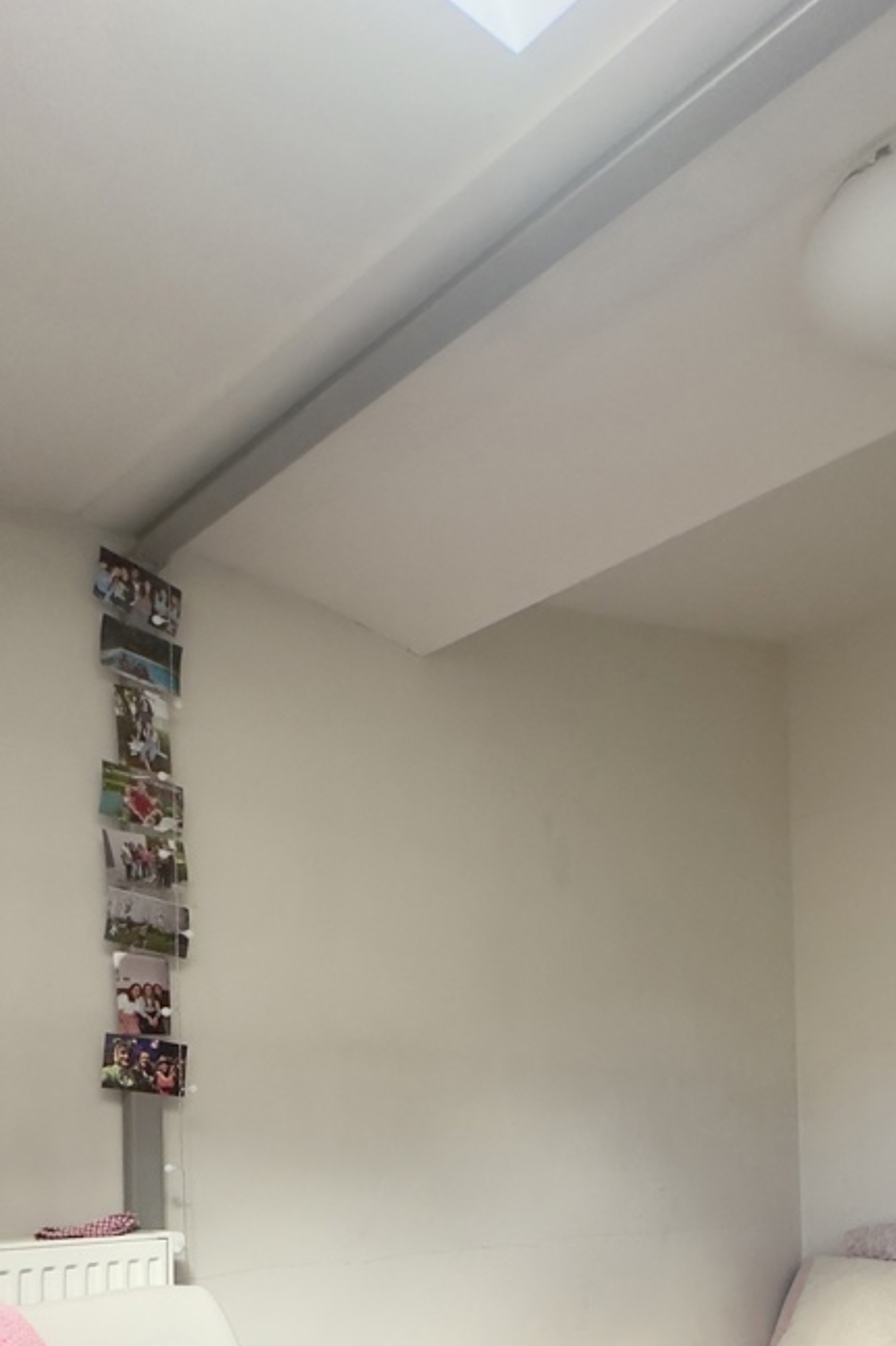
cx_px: 685
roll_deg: +0.2
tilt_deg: +2.5
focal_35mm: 27
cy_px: 1134
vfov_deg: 60.2
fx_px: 1008
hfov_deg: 46.0
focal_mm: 2.22
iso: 200
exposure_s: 1/99
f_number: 2.2
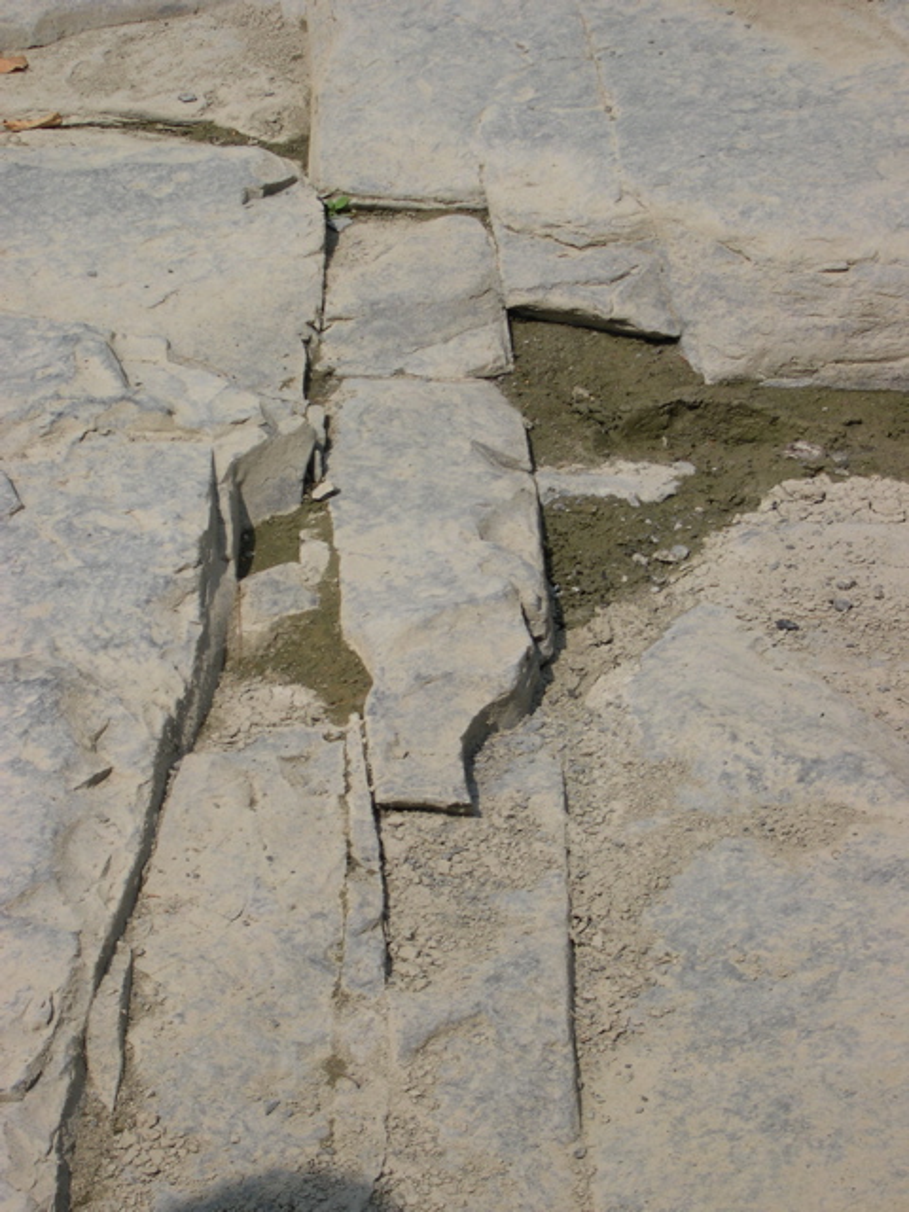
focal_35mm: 92
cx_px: 454
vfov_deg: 21.3
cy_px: 606
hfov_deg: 16.1
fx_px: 3221
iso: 100
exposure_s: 1/144
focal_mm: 19.5
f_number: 12
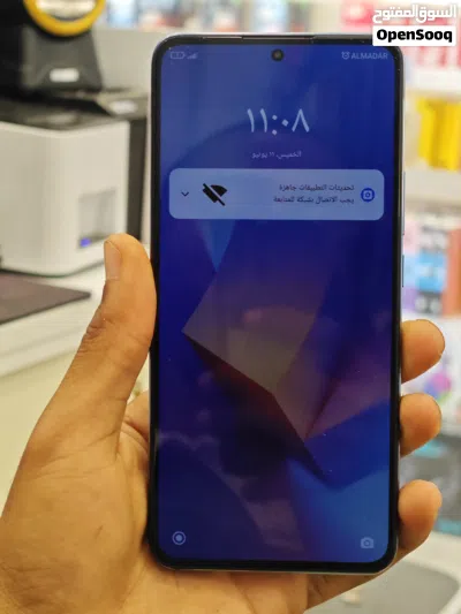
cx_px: 230
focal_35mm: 75
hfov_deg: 19.6
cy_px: 307
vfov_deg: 26.0
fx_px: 1331
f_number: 2
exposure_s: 1/100
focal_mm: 10
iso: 250
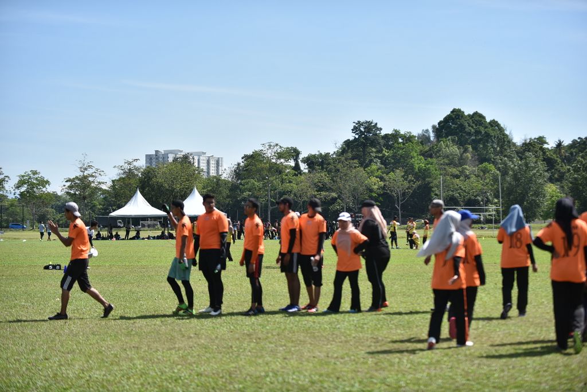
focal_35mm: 75
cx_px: 294
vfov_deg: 18.2
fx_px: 1223
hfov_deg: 27.0
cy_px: 196
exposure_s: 1/1600
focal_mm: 75
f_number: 2.8
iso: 100
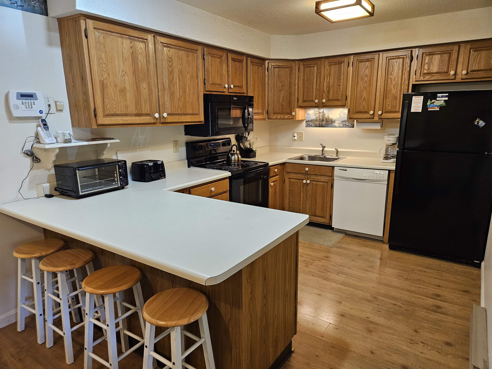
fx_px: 327
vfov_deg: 58.9
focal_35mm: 23
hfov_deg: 73.9
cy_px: 184
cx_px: 246
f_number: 1.8
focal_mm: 5.4
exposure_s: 1/120
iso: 500
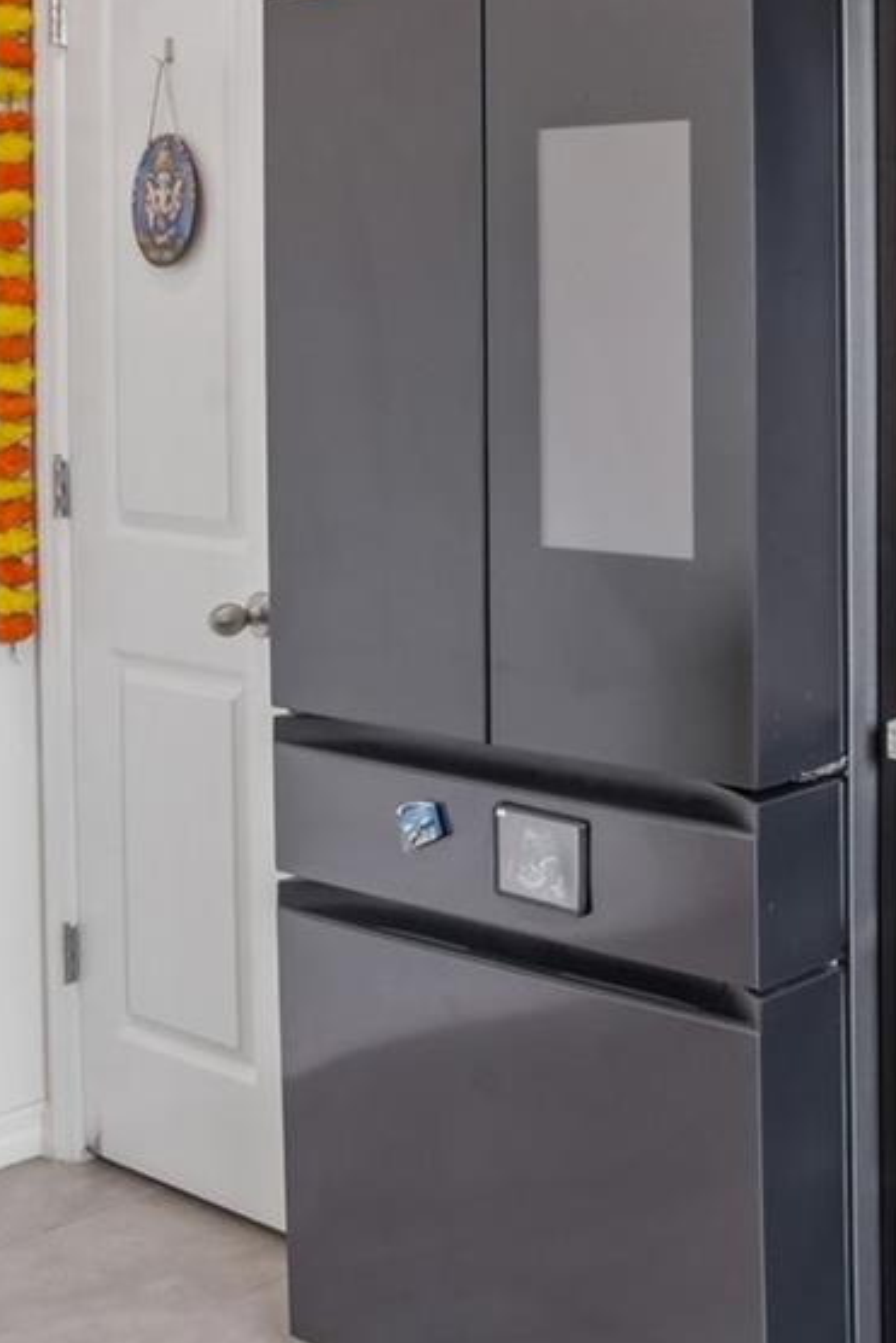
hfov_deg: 19.7
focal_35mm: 46
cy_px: 273
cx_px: 1691
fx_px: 1716
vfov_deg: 41.0
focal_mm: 16
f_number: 8
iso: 400
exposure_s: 1/15
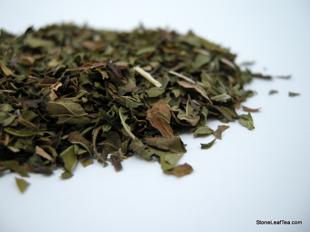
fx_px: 313
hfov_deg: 52.6
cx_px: 155
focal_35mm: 35
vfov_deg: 40.7
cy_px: 116
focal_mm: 7.5
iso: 64
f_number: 3
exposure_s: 1/57.3
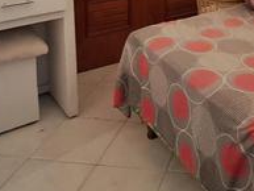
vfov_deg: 24.4
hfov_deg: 33.1
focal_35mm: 53
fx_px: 389
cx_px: 254
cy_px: -51
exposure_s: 1/24
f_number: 2.2
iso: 200
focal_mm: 1.64
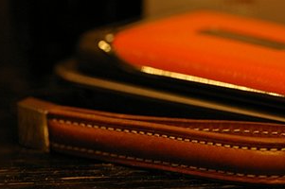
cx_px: 201
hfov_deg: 4.0
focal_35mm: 510
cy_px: 39
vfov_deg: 2.7
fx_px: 4033
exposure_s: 1/15
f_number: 4
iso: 800
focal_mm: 200
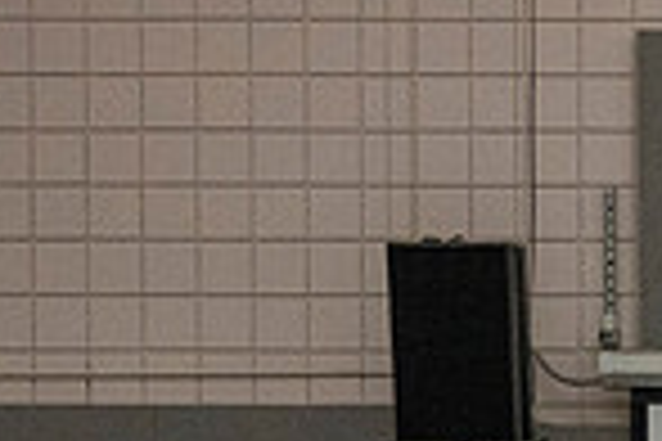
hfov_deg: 14.7
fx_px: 2390
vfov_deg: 9.9
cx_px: 982
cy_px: 830
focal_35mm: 130
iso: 10000
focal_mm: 33
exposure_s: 1/500
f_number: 4
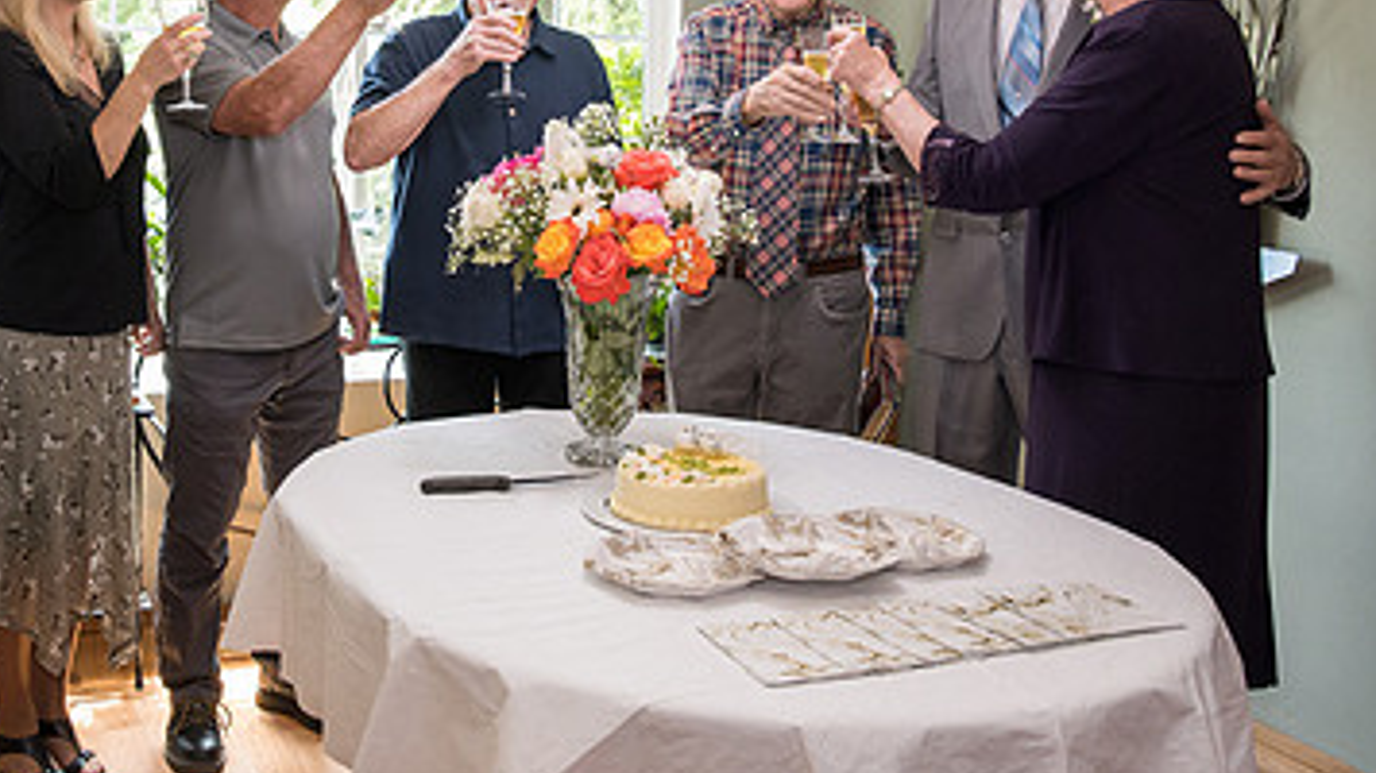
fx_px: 1495
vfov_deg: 28.2
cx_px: 475
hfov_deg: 48.7
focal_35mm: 41
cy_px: 122
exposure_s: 1/320
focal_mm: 24
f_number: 4
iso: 2500
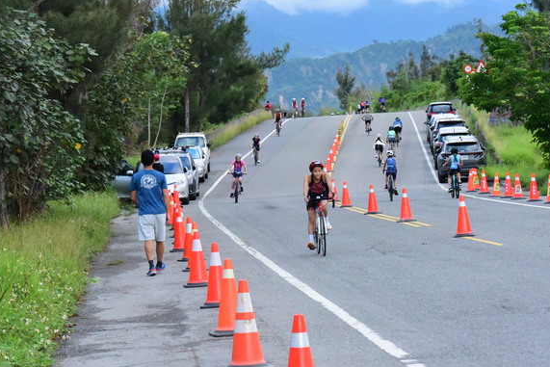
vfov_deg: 9.0
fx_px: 2338
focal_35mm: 153
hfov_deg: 13.4
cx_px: 324
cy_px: 172
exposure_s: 1/2500
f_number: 13
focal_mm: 112
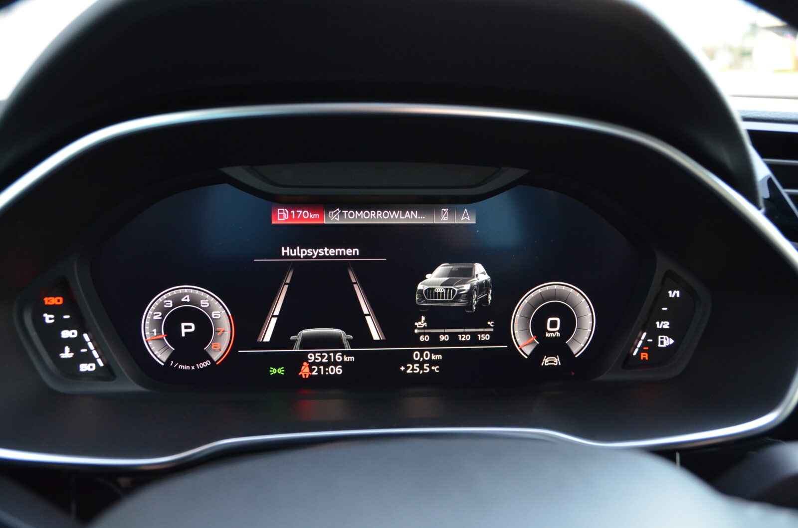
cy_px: 264
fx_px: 664
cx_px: 399
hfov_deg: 62.0
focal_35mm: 30
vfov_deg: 43.4
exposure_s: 1/25
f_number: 3.5
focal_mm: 20
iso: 1600
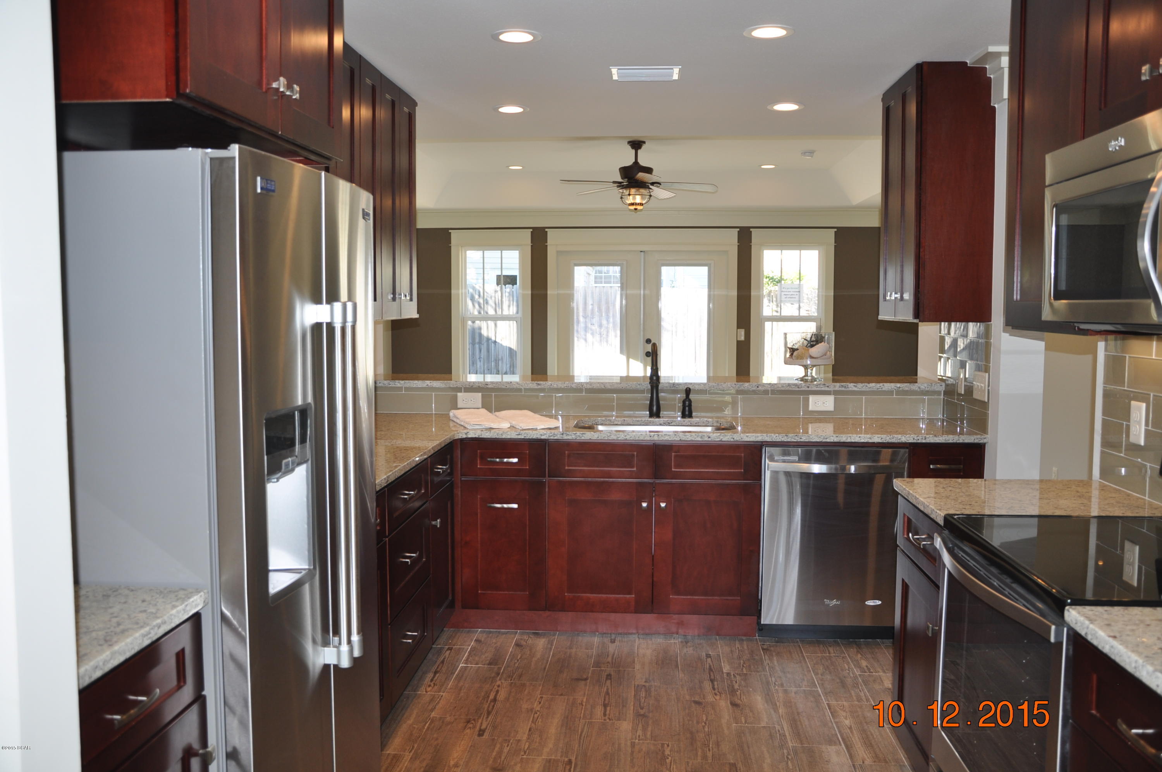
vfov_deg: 41.6
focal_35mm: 32
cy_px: 386
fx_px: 1015
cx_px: 581
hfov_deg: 59.6
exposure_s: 1/60
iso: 200
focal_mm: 21
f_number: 3.8
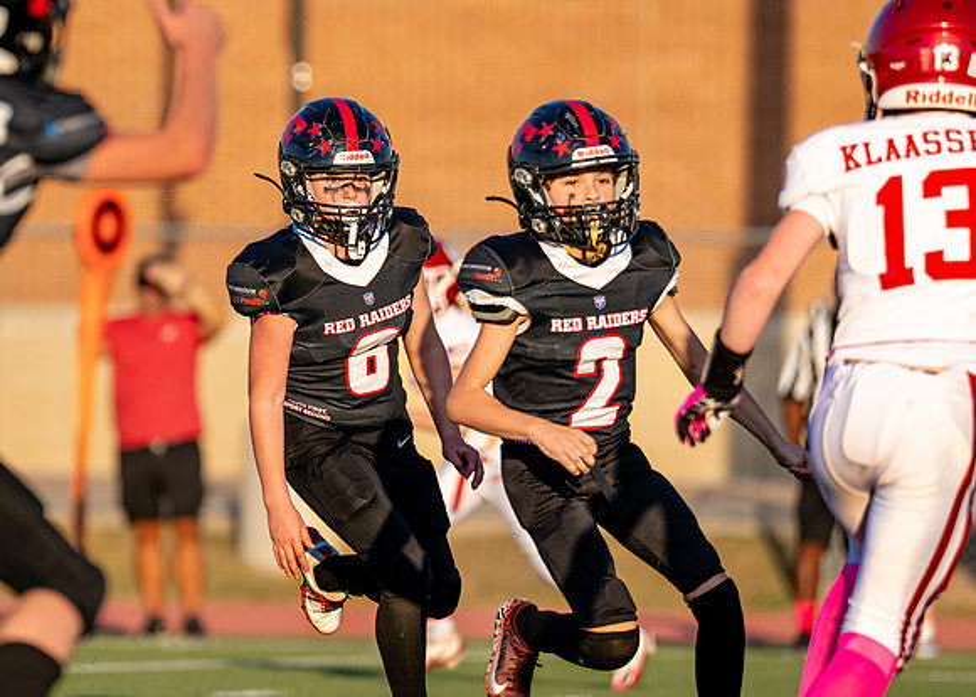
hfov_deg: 4.8
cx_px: 186
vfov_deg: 3.4
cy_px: 303
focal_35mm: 419
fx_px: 11614
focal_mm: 200
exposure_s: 1/1600
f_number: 2.8
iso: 100
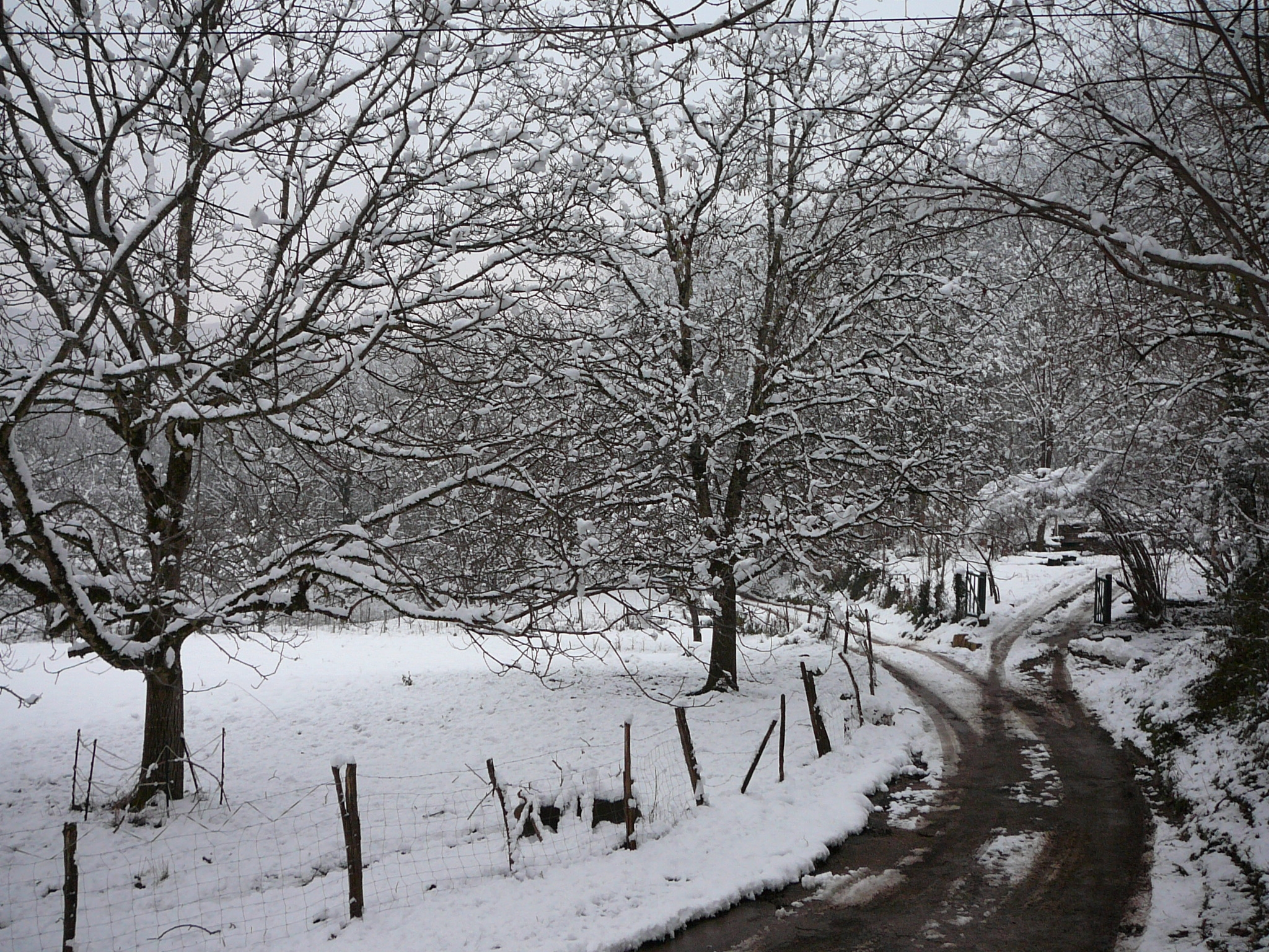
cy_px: 476
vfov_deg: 40.7
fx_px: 1283
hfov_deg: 52.6
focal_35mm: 35
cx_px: 634
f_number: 2.8
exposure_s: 1/40
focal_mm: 5.2
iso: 100
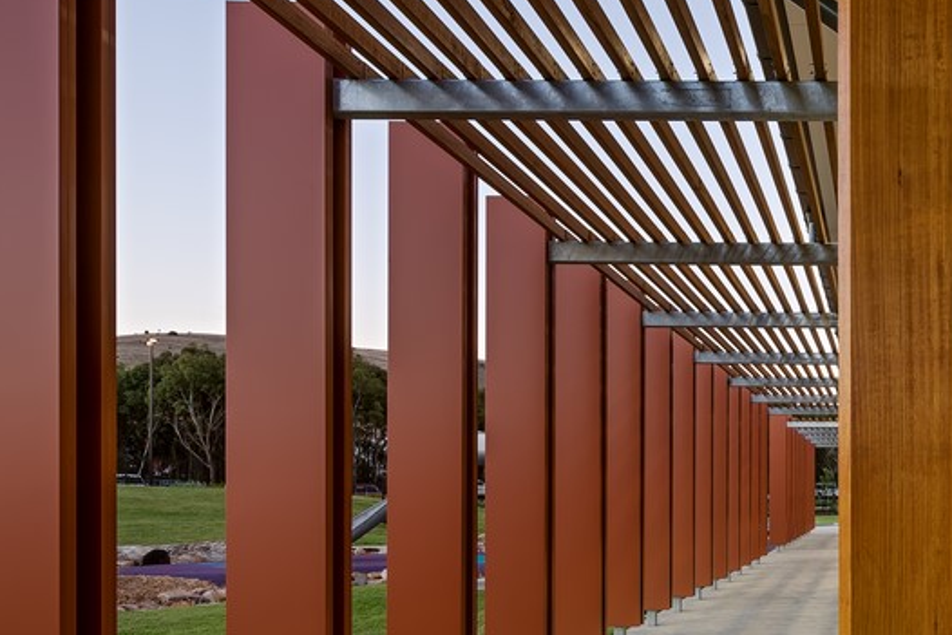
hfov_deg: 42.6
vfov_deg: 31.9
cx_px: 892
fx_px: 1084
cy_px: 498
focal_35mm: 41
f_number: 11
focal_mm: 16
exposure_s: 1.3
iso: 100
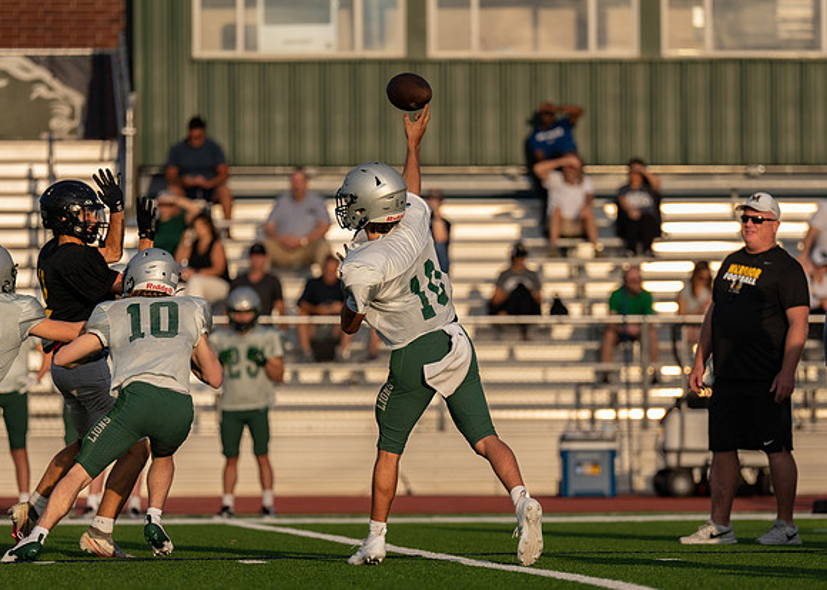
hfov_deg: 6.5
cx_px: 428
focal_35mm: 311
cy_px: 355
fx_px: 7309
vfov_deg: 4.6
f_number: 2.8
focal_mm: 200
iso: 160
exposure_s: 1/2500
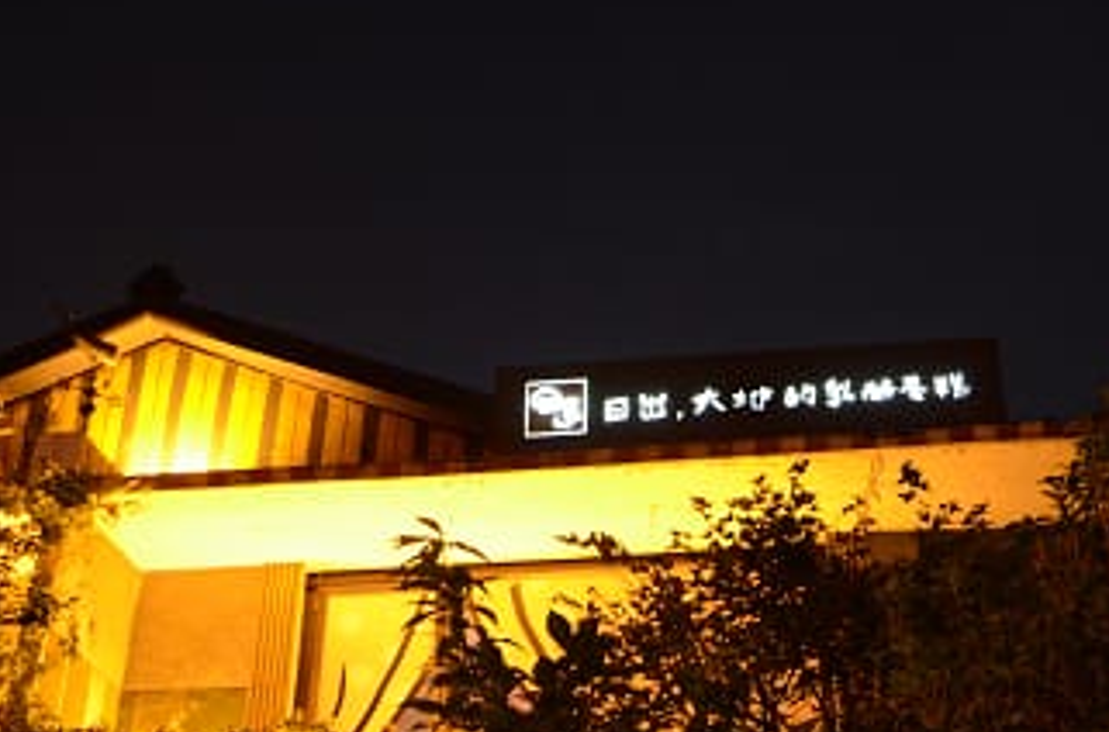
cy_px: 314
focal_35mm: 55
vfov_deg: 24.5
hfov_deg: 36.3
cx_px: 677
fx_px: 1685
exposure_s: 1/15
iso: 1600
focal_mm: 21
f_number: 3.5
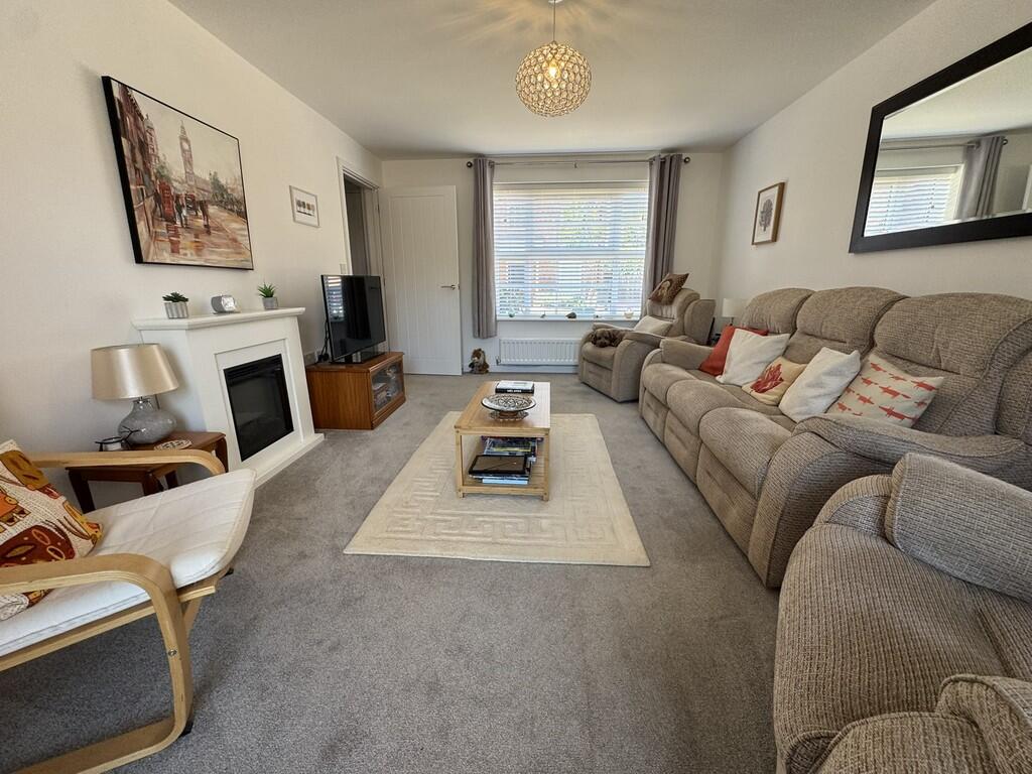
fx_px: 417
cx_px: 516
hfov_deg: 102.1
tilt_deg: -14.6
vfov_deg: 85.7
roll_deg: +0.2
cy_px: 387
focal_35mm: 14
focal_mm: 2.22
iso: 100
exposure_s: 1/99
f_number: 2.2
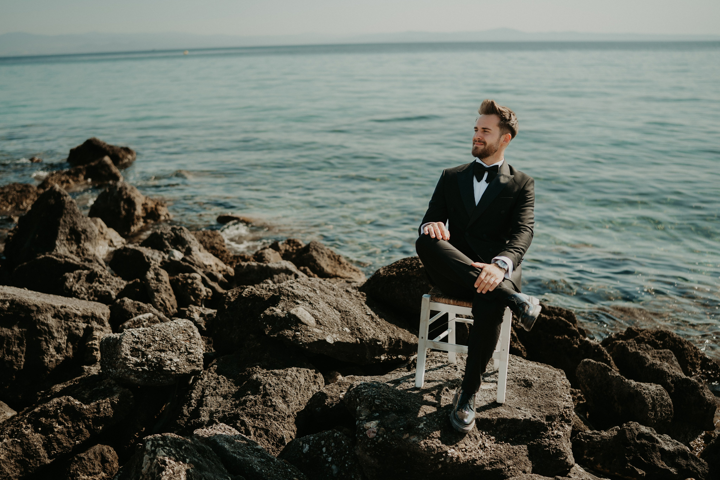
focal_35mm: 35
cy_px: 240
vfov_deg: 37.9
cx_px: 360
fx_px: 700
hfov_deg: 54.4
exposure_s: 1/4000
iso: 100
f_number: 1.6
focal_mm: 35
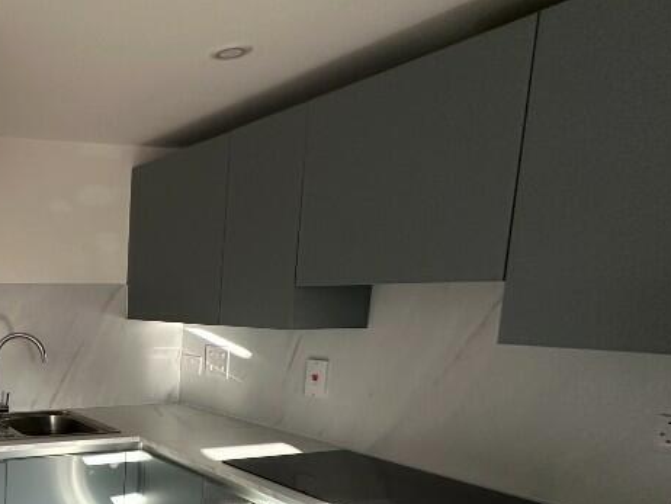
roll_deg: +0.3
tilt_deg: -9.4
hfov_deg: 45.8
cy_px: 394
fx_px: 601
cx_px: -44
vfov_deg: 43.6
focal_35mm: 31
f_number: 2.2
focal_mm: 2.22
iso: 250
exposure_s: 1/100
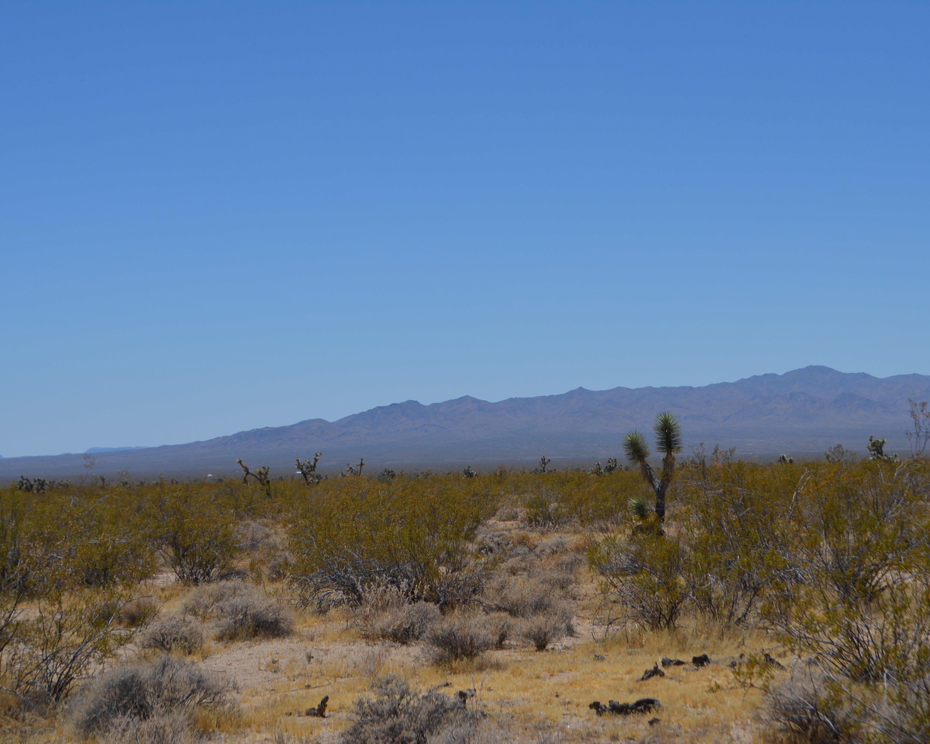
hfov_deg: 30.9
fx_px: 1679
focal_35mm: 61
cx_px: 517
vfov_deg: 25.0
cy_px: 371
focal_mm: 36
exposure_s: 1/2000
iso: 400
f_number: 8
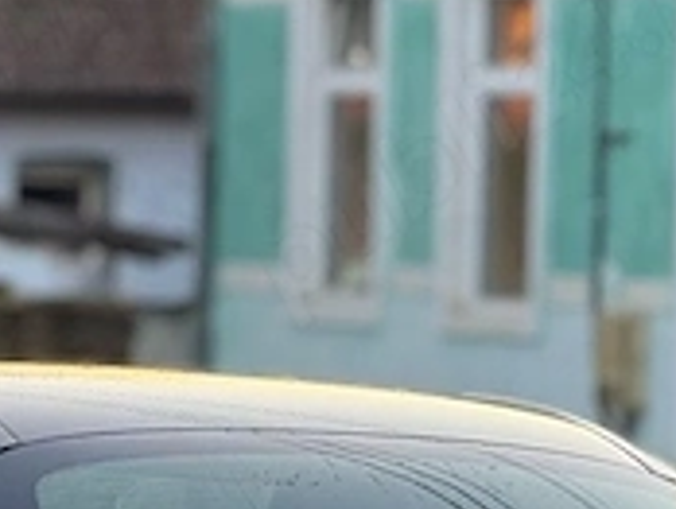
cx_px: 58
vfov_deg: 3.6
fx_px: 8076
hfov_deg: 4.8
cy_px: 738
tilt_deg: -4.1
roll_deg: -0.6
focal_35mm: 413
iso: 100
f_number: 2.8
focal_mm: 15.66
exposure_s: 1/99
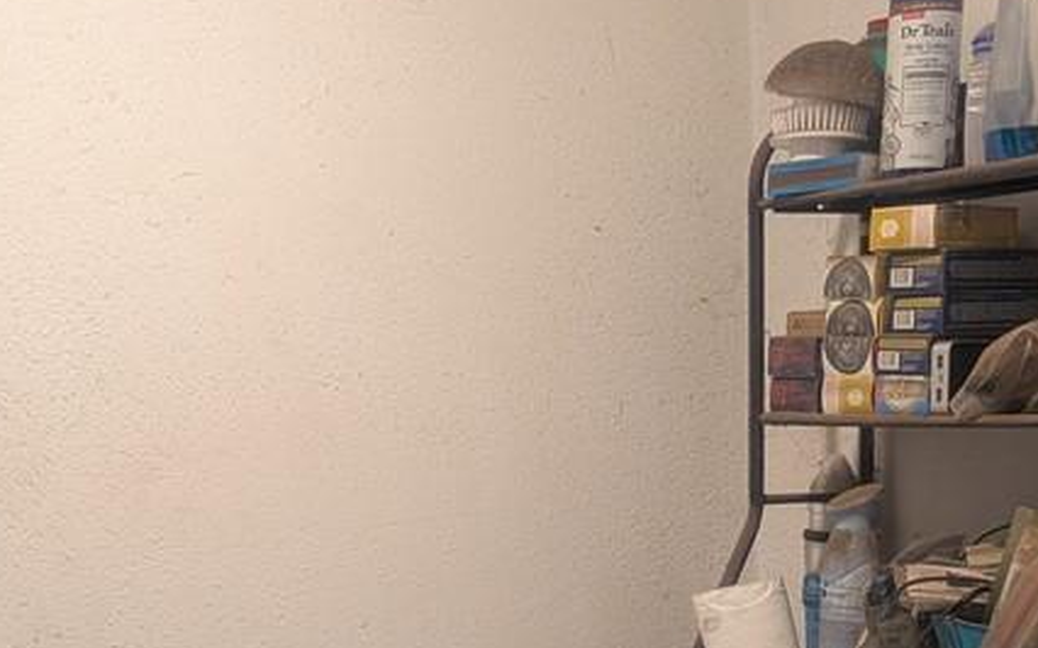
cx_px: 160
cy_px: 587
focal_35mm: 61
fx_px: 1725
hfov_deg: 32.3
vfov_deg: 20.8
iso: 908
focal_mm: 6.9
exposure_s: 1/120
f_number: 1.68
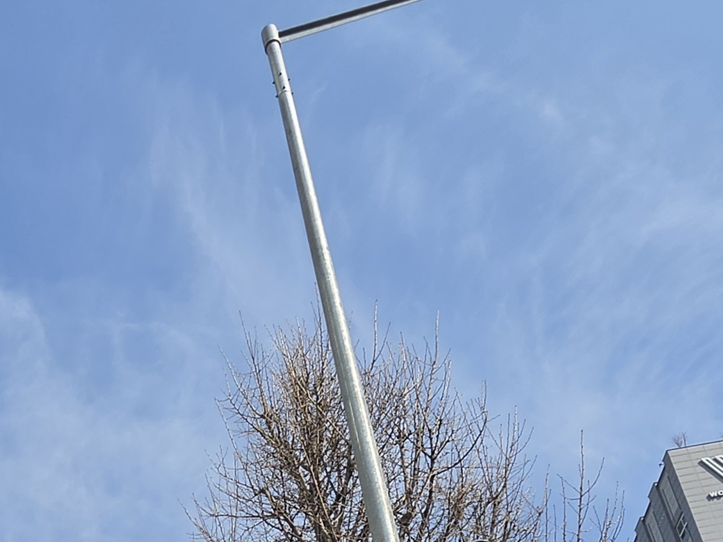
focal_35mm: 50
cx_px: 41
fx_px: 1044
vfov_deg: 22.7
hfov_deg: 35.4
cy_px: 851
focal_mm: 2.2
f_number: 1.9
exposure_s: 1/2198
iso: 32
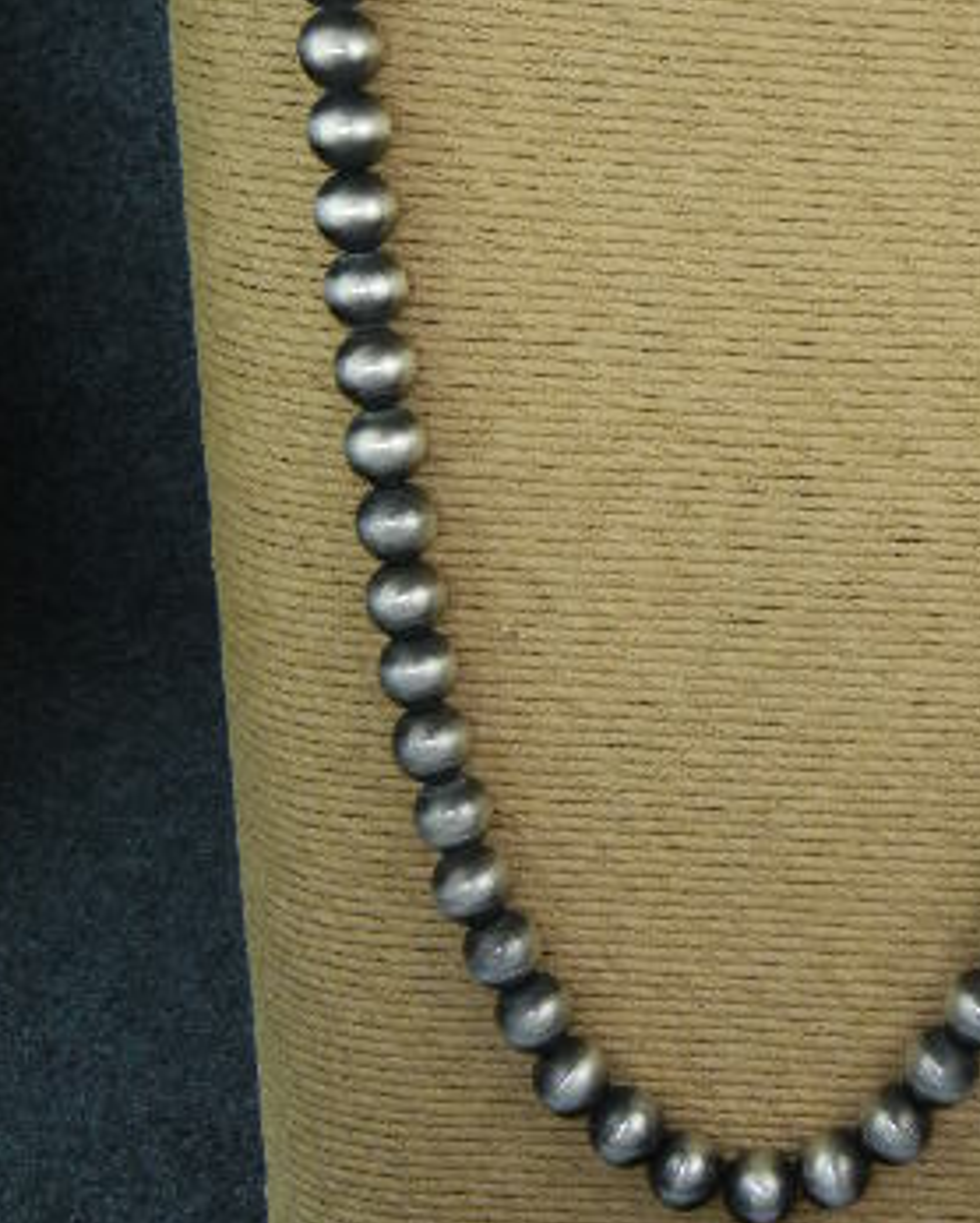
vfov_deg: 33.9
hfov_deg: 27.4
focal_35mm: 54
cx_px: 832
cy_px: 275
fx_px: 1956
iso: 200
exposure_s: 1/30
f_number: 3.5
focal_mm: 5.4
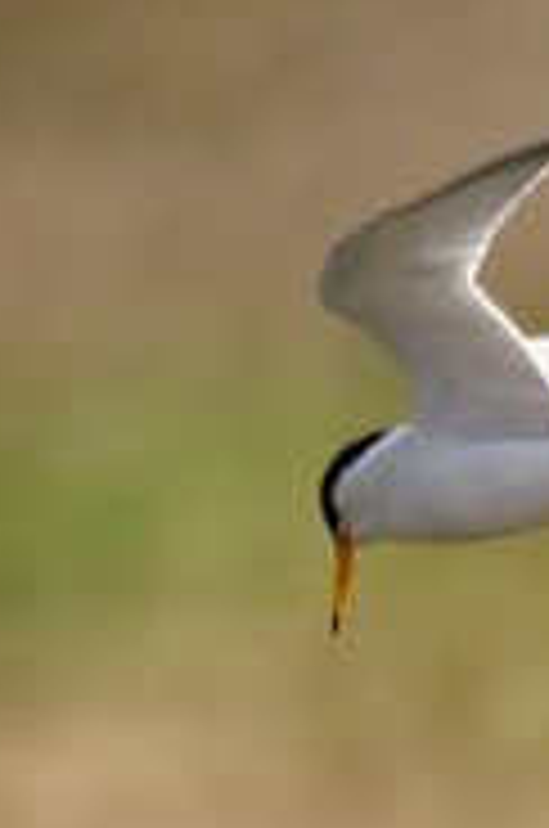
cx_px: 585
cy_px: 342
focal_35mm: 2091
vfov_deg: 1.0
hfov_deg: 0.7
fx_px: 48009
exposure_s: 1/1250
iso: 400
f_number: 8
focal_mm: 500
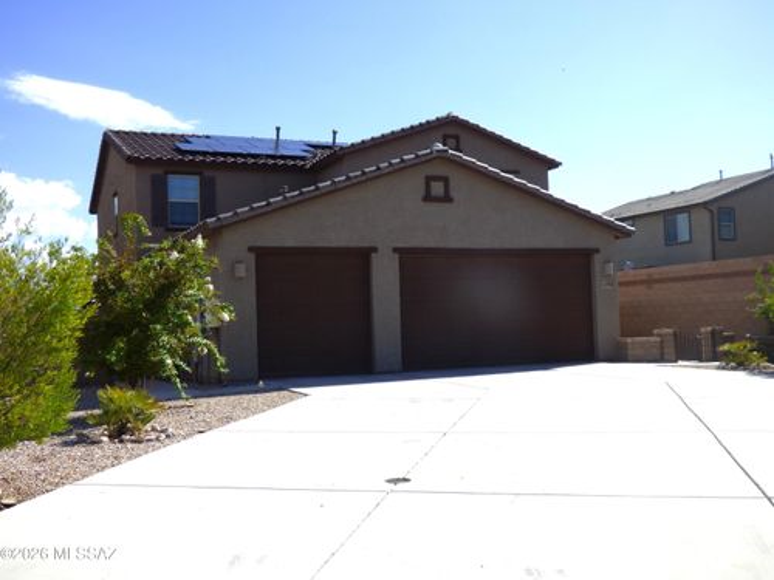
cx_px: 387
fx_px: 872
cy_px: 290
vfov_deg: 36.8
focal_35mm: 39
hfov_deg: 47.9
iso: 100
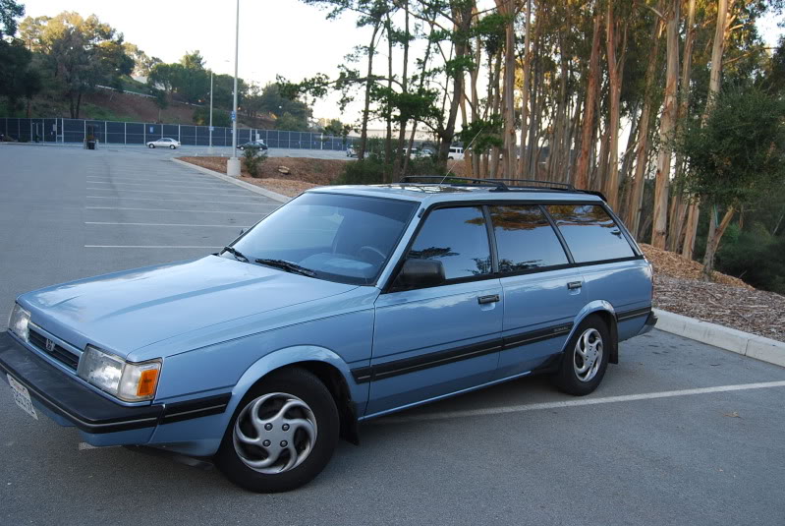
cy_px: 263
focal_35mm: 33
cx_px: 392
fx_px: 720
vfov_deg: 40.1
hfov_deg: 57.2
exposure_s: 1/100
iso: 200
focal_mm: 22
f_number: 5
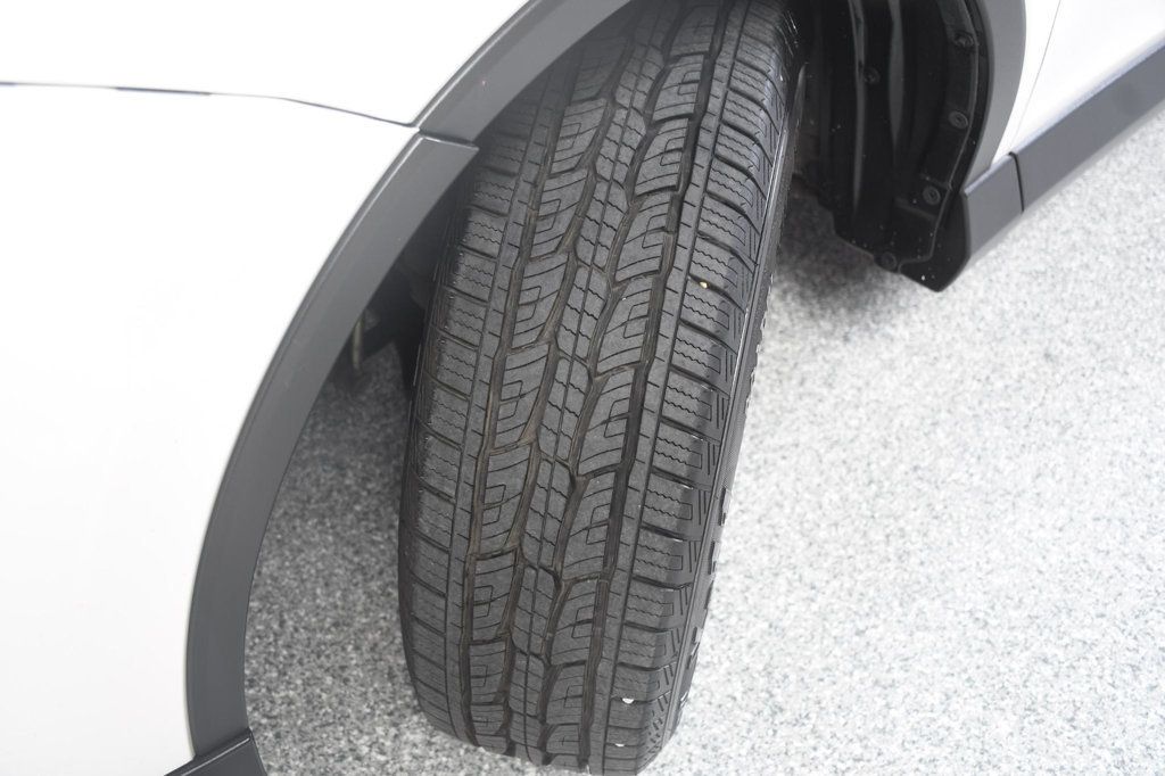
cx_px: 582
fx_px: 1165
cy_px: 388
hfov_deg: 53.1
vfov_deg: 36.8
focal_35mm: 36
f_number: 3.8
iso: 100
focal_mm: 24
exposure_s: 1/160
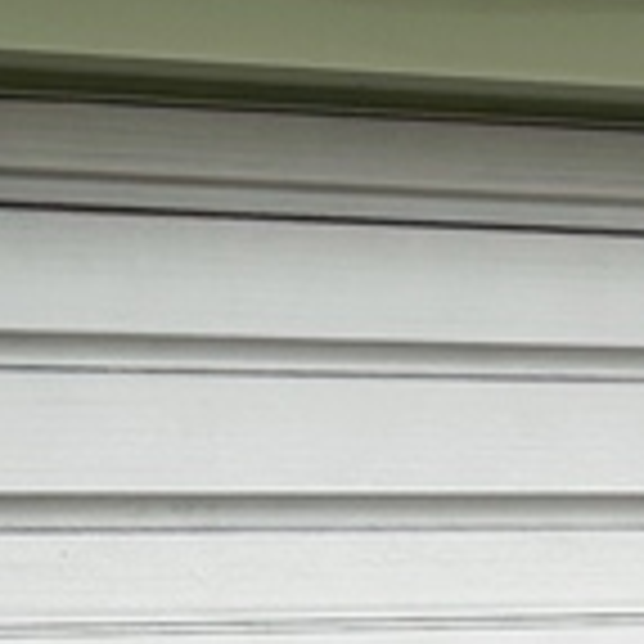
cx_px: 1000
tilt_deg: +0.1
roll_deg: +0.9
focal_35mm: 213
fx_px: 4483
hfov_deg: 8.0
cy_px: 581
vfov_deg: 8.2
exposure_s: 1/980
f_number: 1.78
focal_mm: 6.86
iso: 80
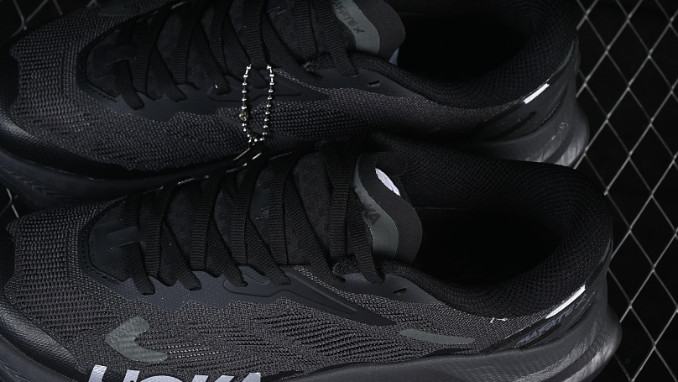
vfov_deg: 11.5
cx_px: 290
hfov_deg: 20.3
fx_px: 1888
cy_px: 196
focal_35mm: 105
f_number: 6.3
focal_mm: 50
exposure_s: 1/50
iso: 160
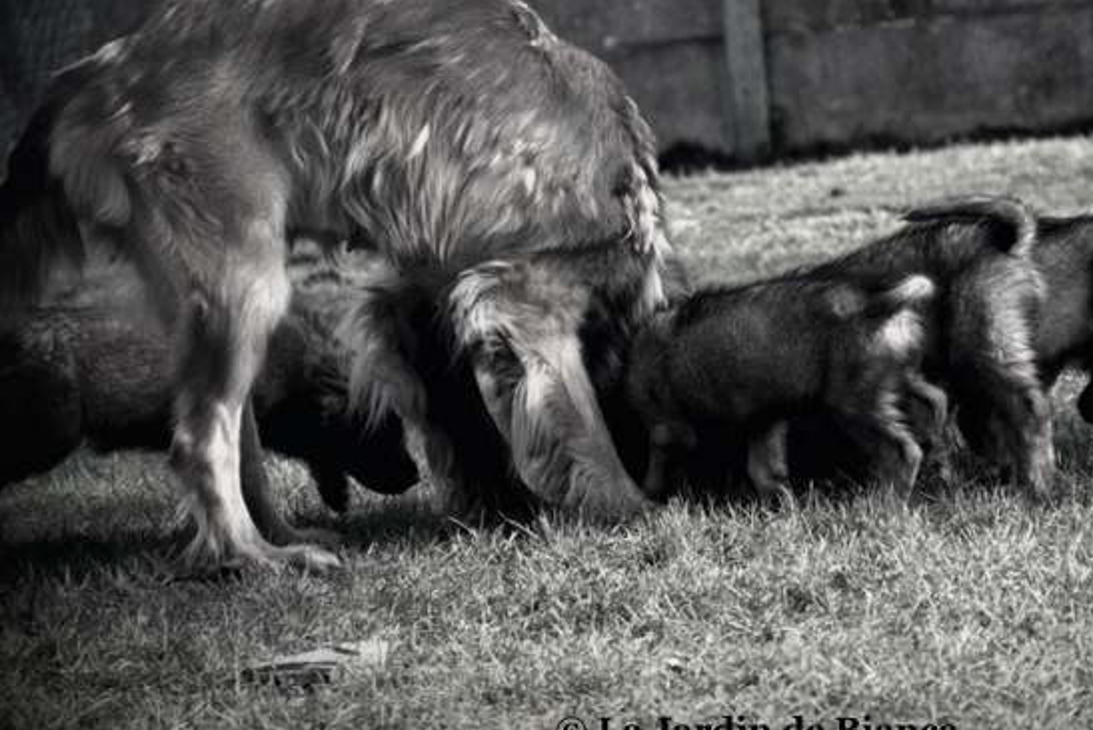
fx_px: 9323
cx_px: 751
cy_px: 308
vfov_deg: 4.5
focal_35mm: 307
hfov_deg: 6.7
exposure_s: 1/500
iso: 360
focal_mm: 140
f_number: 5.6
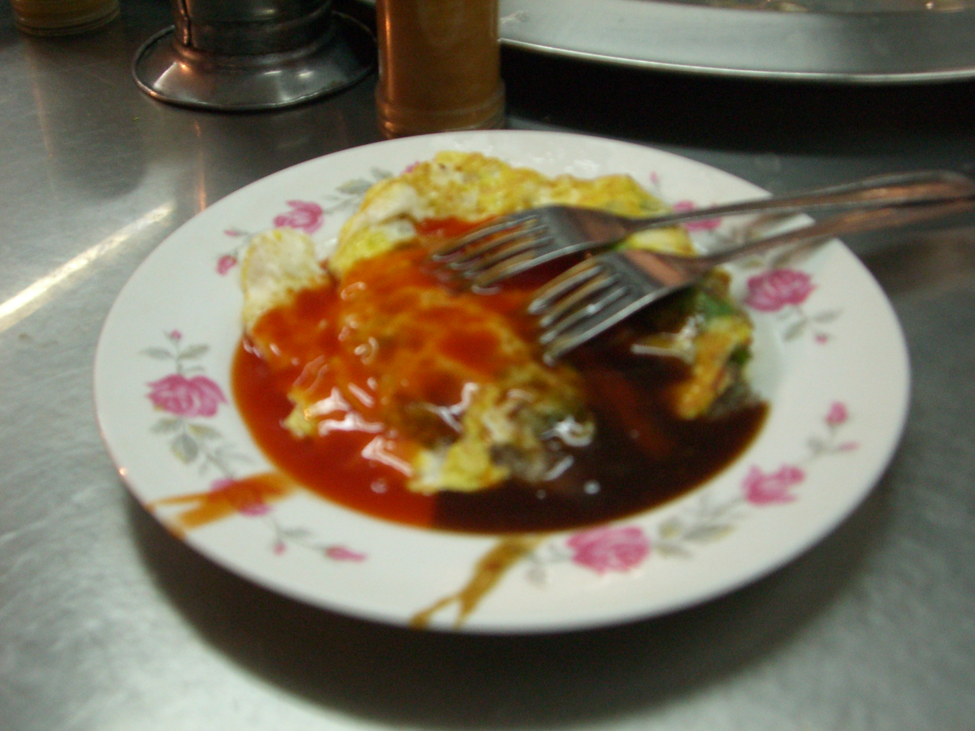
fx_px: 1324
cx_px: 488
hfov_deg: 40.4
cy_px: 366
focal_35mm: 47
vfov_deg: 30.9
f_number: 3
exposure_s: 1/60
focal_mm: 7.6
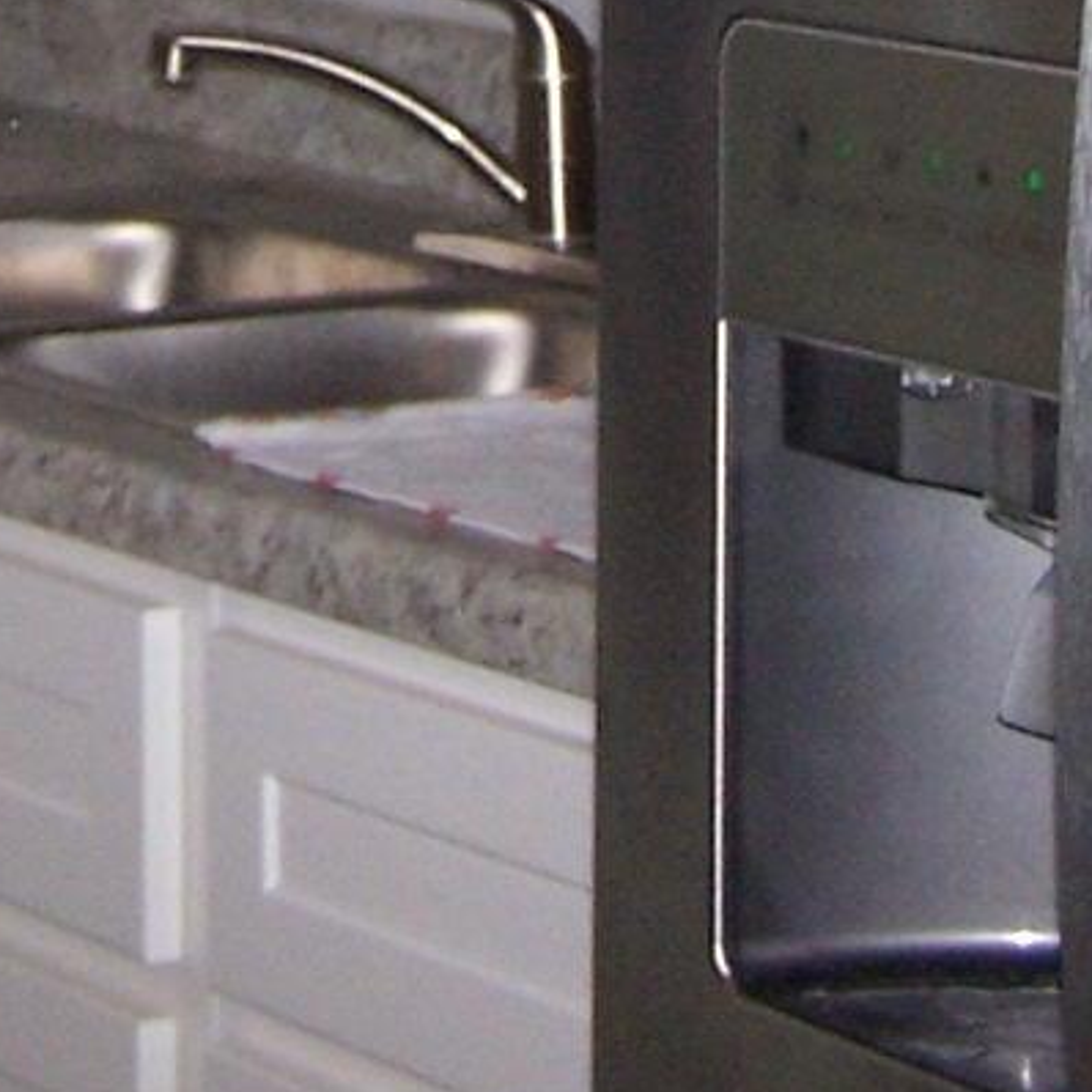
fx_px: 6174
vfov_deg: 9.6
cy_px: -807
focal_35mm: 173
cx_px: 483
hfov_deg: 10.1
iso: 140
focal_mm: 6.3
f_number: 2.8
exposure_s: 1/60
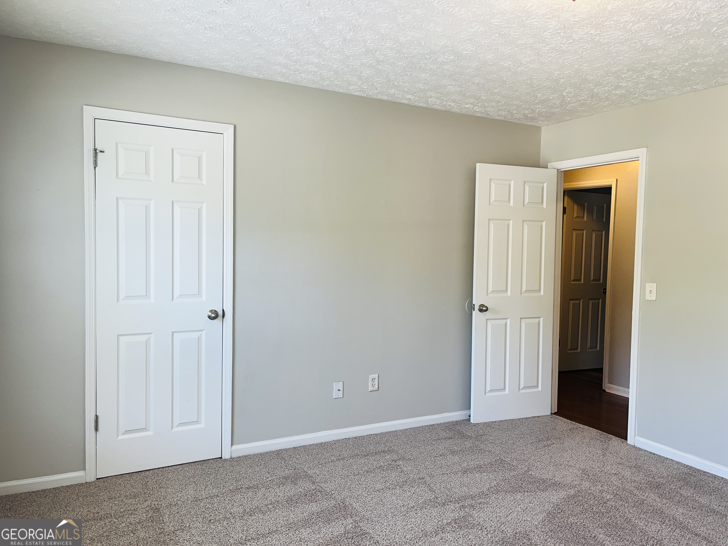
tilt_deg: -3.0
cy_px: 273
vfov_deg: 53.1
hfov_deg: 67.3
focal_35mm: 26
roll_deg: -1.3
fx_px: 547
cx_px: 364
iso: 40
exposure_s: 1/36
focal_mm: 5.1
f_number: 1.6
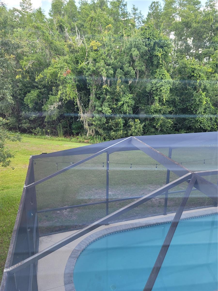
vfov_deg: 69.4
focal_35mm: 25
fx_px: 210
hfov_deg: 54.9
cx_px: 109
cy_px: 146
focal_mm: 7
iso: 32
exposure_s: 1/120
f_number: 1.8
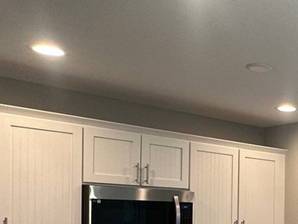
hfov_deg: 29.5
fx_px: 491
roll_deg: -1.2
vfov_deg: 24.5
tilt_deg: -0.1
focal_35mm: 57
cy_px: 224
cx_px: 347
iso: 125
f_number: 2.2
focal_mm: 2.22
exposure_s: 1/120
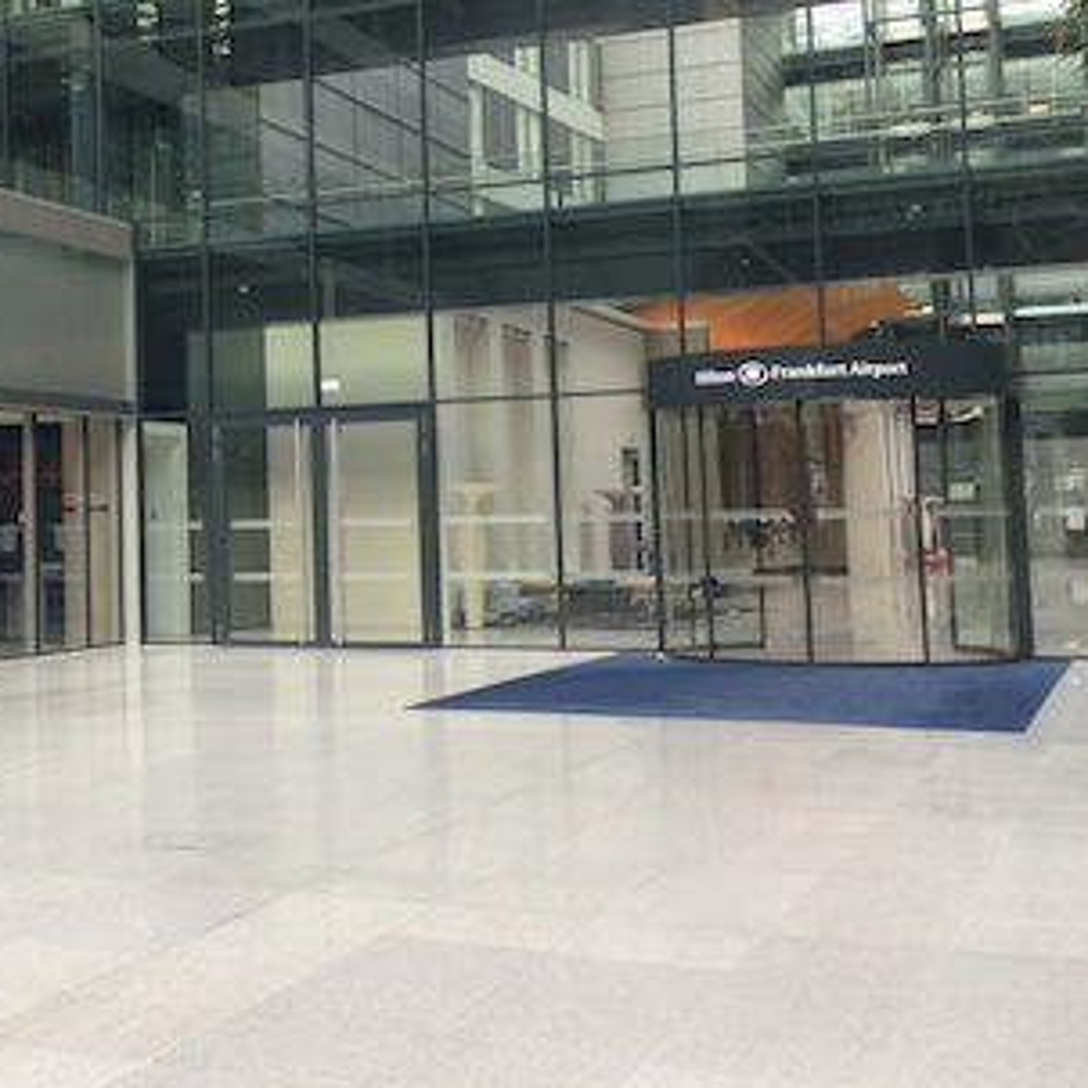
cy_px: 380
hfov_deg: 29.6
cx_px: 155
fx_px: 1991
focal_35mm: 56
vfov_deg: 30.4
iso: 100
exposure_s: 1/120
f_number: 2.4
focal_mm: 4.13
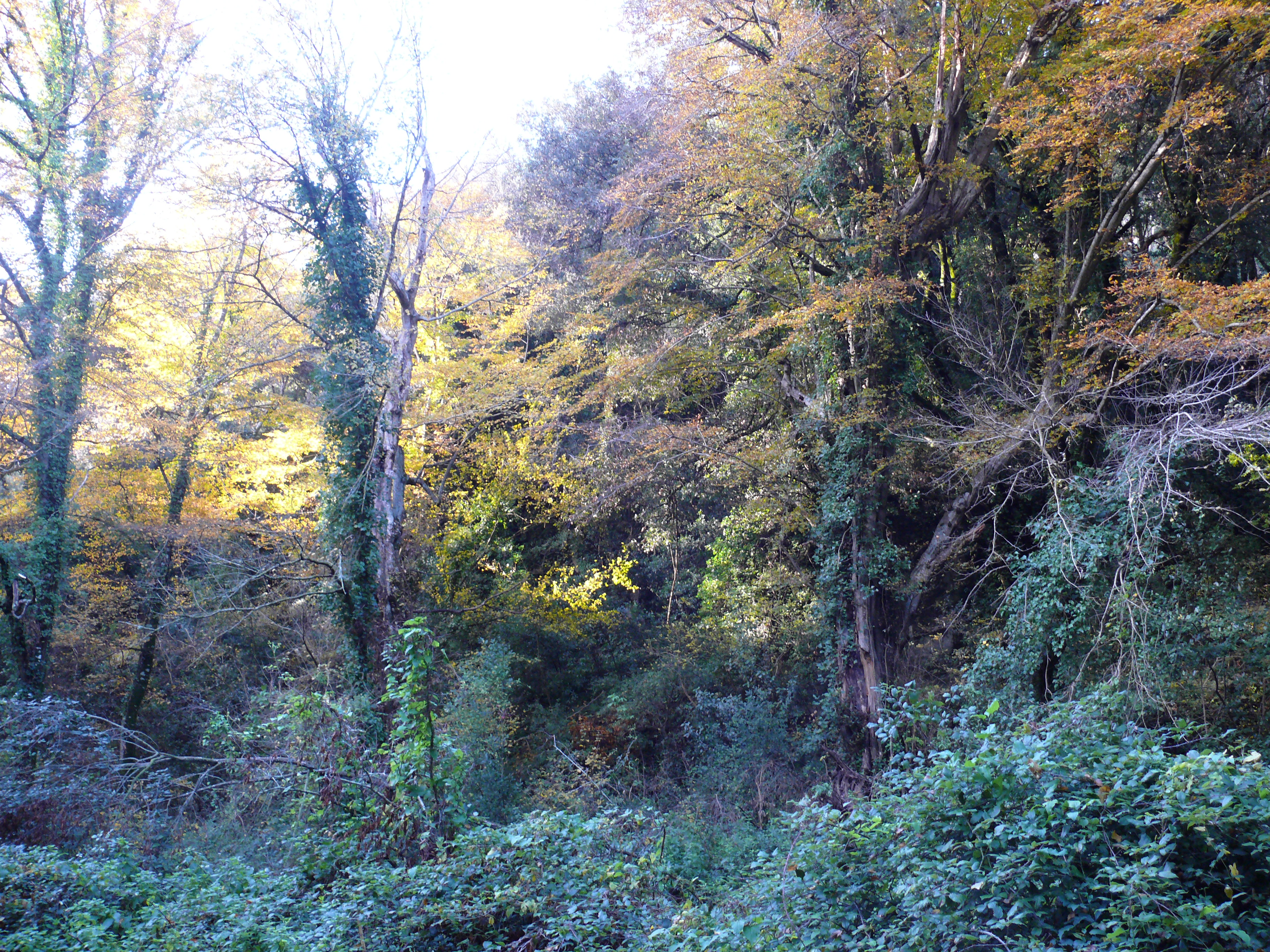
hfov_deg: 52.6
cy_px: 476
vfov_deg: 40.7
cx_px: 635
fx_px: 1284
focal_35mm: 35
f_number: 2.8
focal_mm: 7.4
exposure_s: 1/30
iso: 160
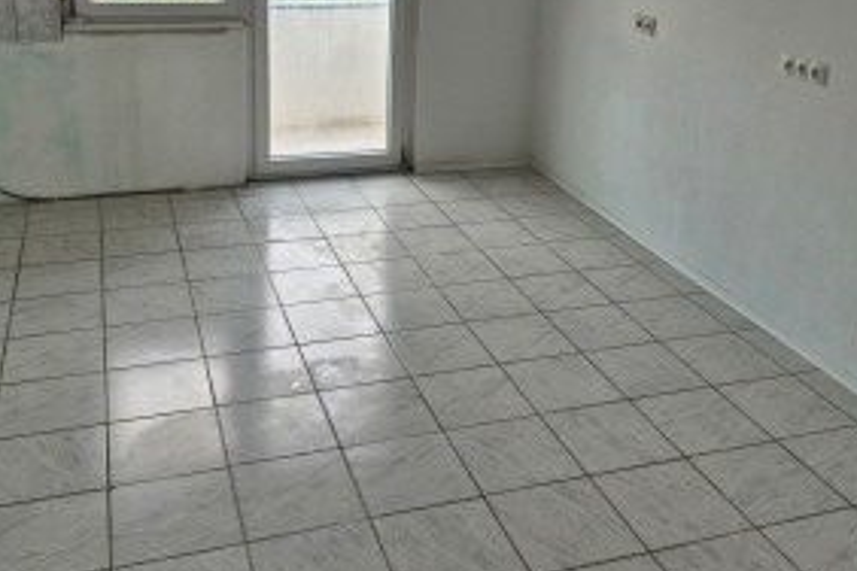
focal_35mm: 38
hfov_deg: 50.7
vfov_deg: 34.2
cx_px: 435
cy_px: 128
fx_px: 905
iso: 25
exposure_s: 1/180
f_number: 1.8
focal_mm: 5.4
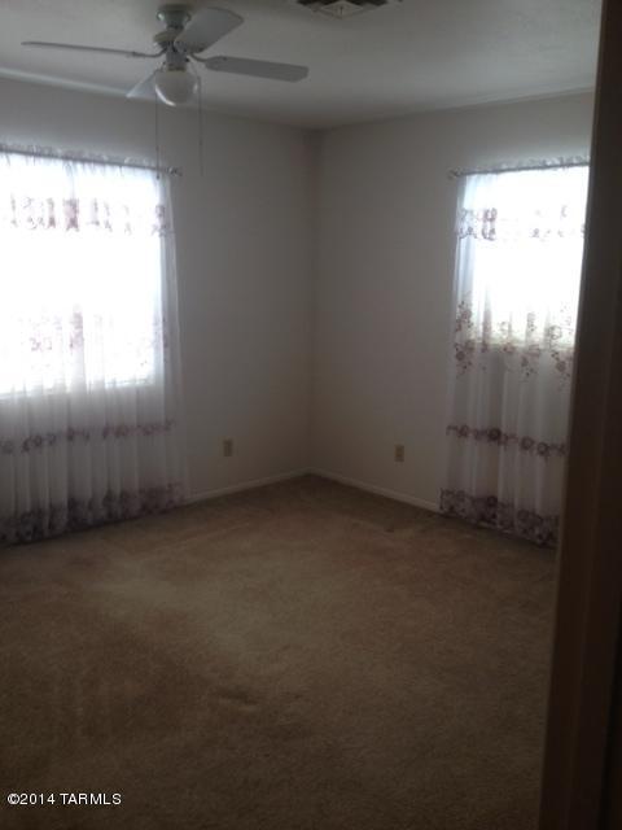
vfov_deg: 52.6
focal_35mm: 35
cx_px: 311
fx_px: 839
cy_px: 415
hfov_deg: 40.7
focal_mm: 4.28
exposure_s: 1/20
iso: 80
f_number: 2.4
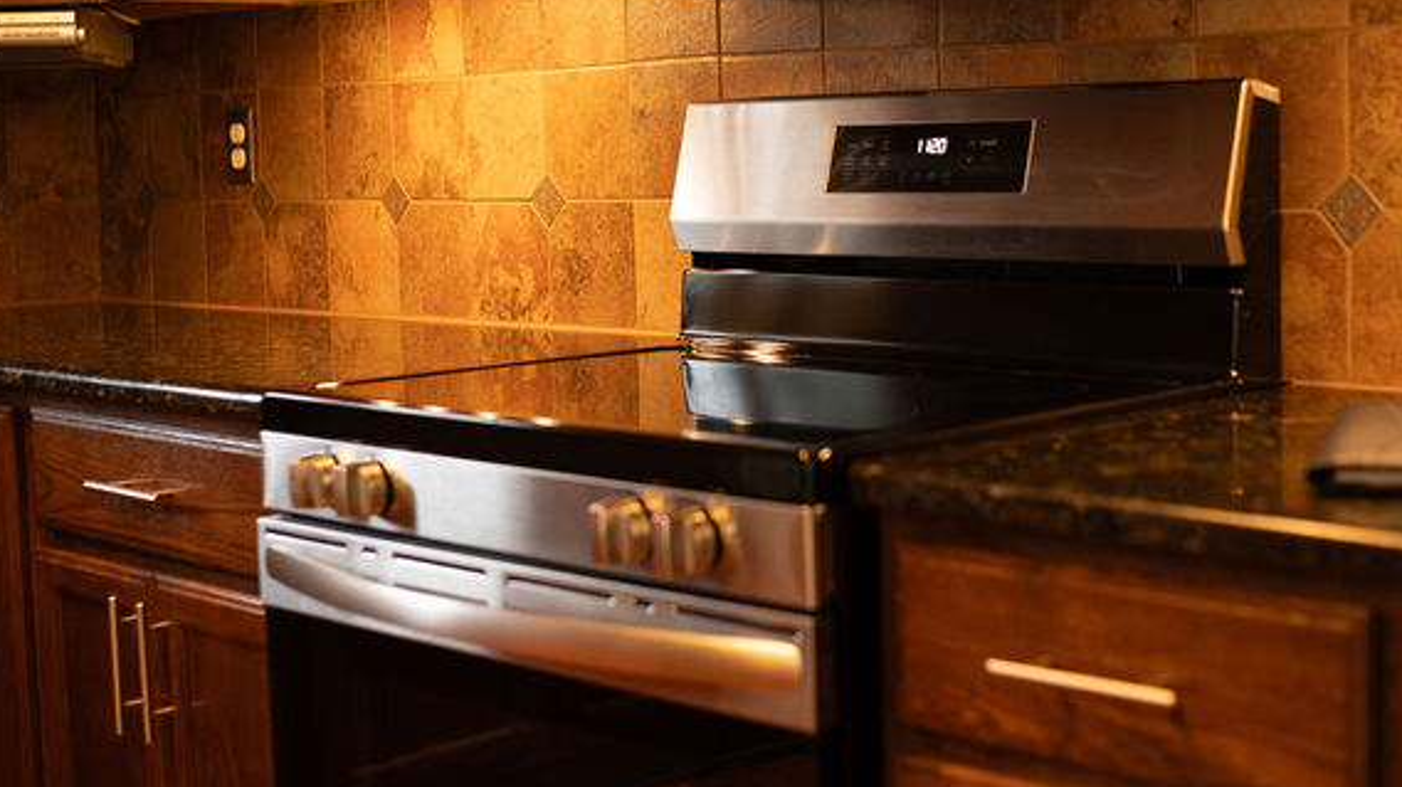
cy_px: 306
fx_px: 2193
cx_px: 773
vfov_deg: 20.3
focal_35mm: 59
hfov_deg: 35.4
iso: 1250
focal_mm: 50
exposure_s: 1/125
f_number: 2.8
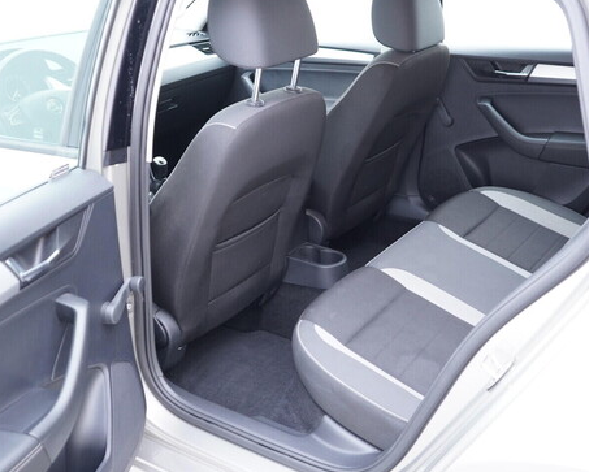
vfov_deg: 36.5
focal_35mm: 41
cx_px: 304
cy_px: 236
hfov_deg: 44.8
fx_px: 715
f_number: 2.8
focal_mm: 24
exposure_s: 1/40
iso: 640
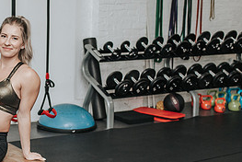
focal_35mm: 88
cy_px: 86
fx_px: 592
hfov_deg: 22.5
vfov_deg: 15.6
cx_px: 21
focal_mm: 35
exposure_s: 1/200
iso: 800
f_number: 3.2
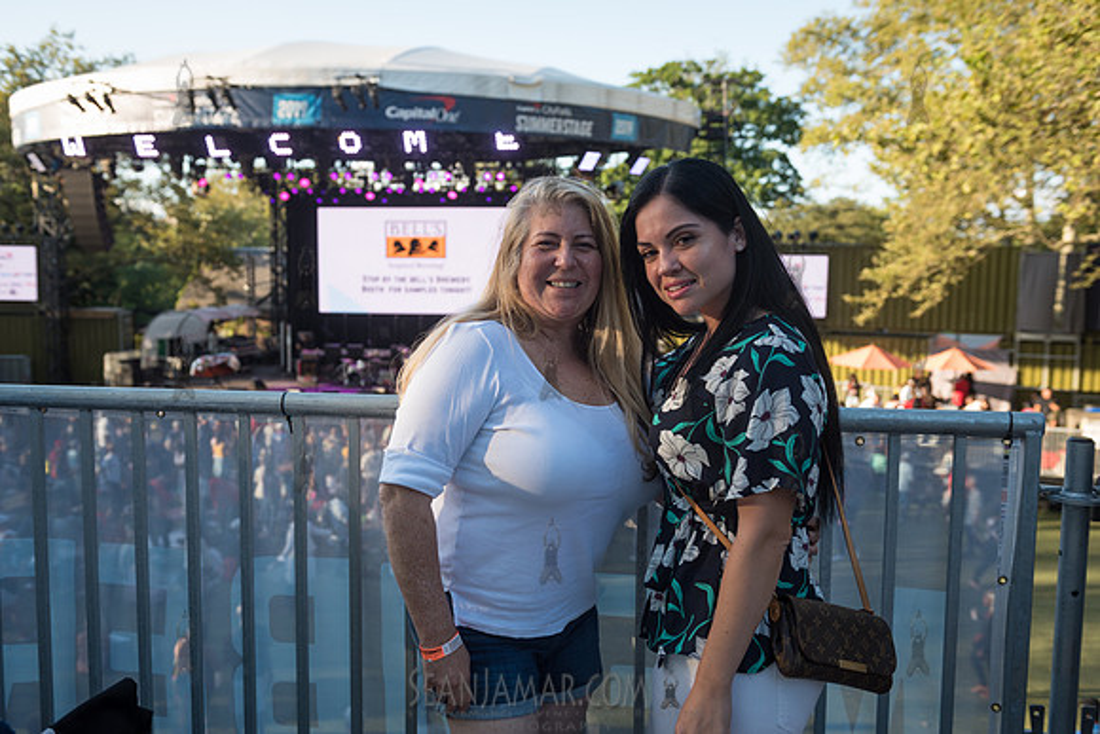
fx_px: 1039
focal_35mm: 34
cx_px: 550
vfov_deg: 38.9
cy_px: 367
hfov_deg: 55.8
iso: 200
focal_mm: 34
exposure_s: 1/400
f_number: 4
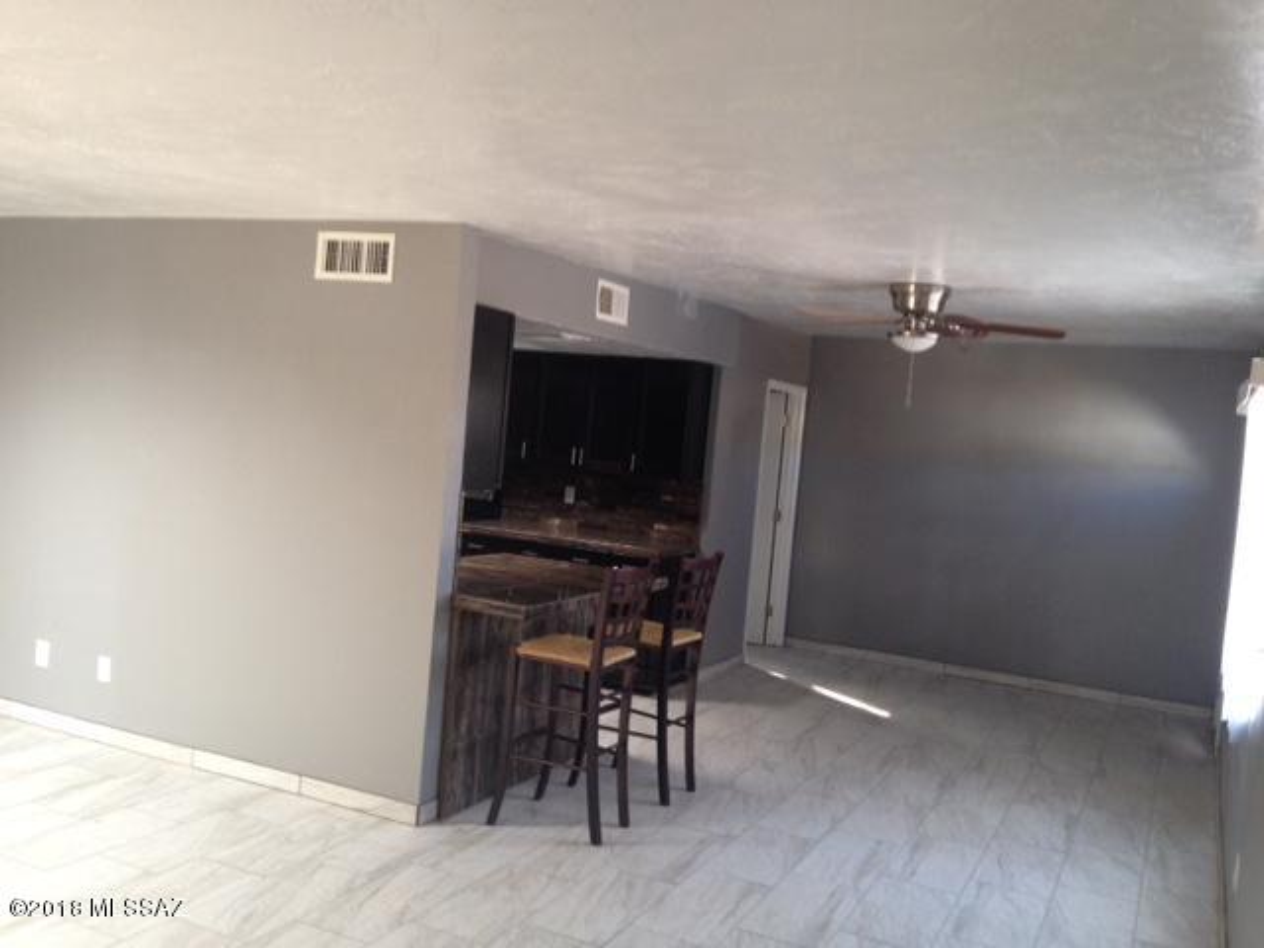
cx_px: 632
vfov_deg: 42.9
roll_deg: -5.3
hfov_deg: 55.4
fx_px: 1205
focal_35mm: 33
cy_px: 474
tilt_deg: -3.4
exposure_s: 1/20
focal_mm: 4.12
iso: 80
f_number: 2.4
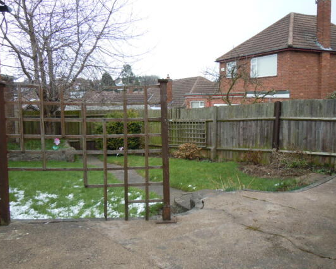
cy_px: 134
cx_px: 174
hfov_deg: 55.6
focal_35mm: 32
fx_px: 318
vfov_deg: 45.8
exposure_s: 1/100
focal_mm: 5.4
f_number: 3.5
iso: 100
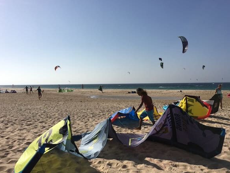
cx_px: 119
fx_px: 213
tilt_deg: -3.8
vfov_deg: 44.1
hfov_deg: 56.8
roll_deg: +0.4
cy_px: 93
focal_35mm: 32
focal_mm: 4.15
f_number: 2.2
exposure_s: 1/4049
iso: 25
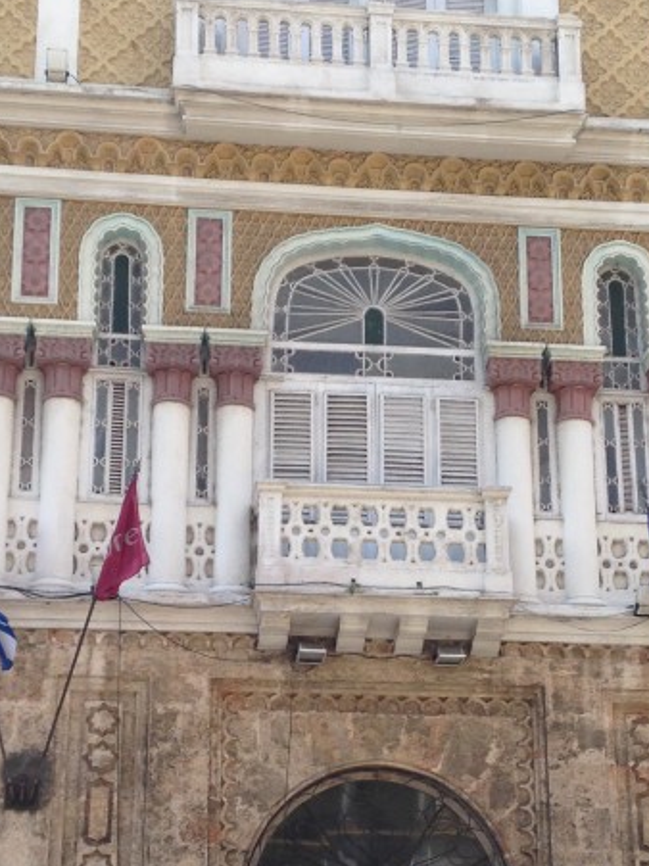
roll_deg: -0.7
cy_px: 574
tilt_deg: +16.9
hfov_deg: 19.6
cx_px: 363
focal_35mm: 75
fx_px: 1876
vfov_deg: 25.9
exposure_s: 1/526
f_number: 2.4
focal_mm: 4.12
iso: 50
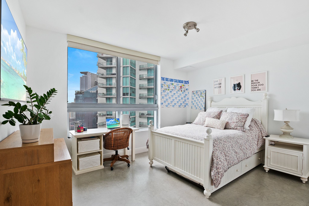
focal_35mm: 15
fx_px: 129
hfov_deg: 100.4
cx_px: 154
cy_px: 103
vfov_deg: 77.3
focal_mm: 10
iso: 200
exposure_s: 1/30
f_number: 8
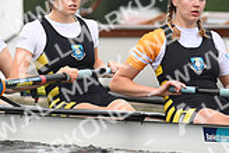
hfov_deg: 1.9
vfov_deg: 1.3
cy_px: -15
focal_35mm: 1060
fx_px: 6755
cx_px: 42
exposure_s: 1/1600
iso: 320
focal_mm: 300
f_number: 4
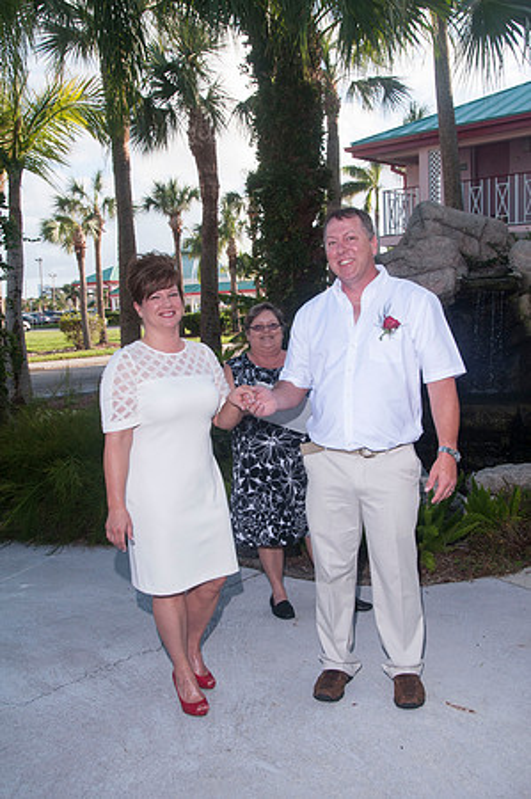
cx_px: 266
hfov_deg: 36.8
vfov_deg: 53.2
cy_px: 400
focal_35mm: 36
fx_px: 798
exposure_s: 1/200
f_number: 8
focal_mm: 24
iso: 200
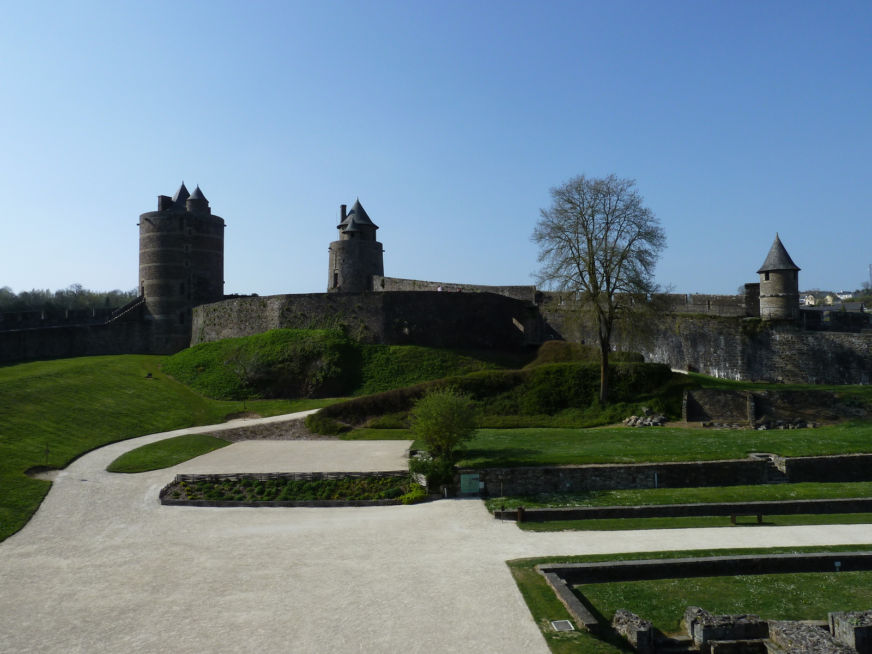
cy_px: 327
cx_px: 436
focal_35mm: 25
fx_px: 630
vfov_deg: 54.9
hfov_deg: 69.4
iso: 80
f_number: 5
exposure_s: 1/500
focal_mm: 4.1
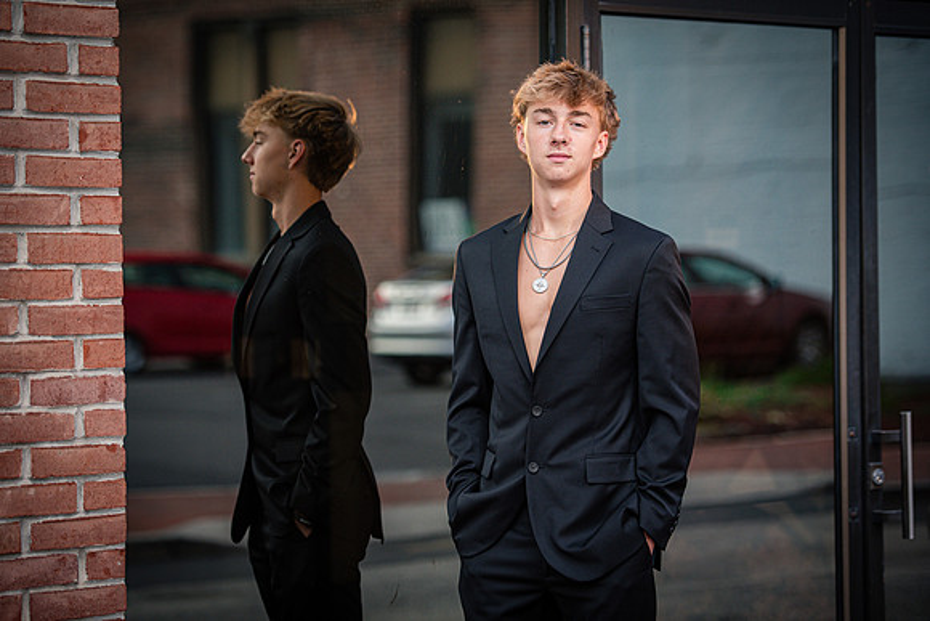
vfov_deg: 13.0
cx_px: 465
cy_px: 310
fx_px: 2713
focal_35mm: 105
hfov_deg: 19.5
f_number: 2.8
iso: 400
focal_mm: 105
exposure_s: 1/640
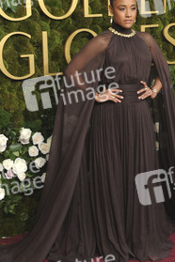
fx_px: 627
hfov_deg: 15.9
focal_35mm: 86
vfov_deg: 23.6
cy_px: 136
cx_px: 98
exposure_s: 1/250
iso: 1000
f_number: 11
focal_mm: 60
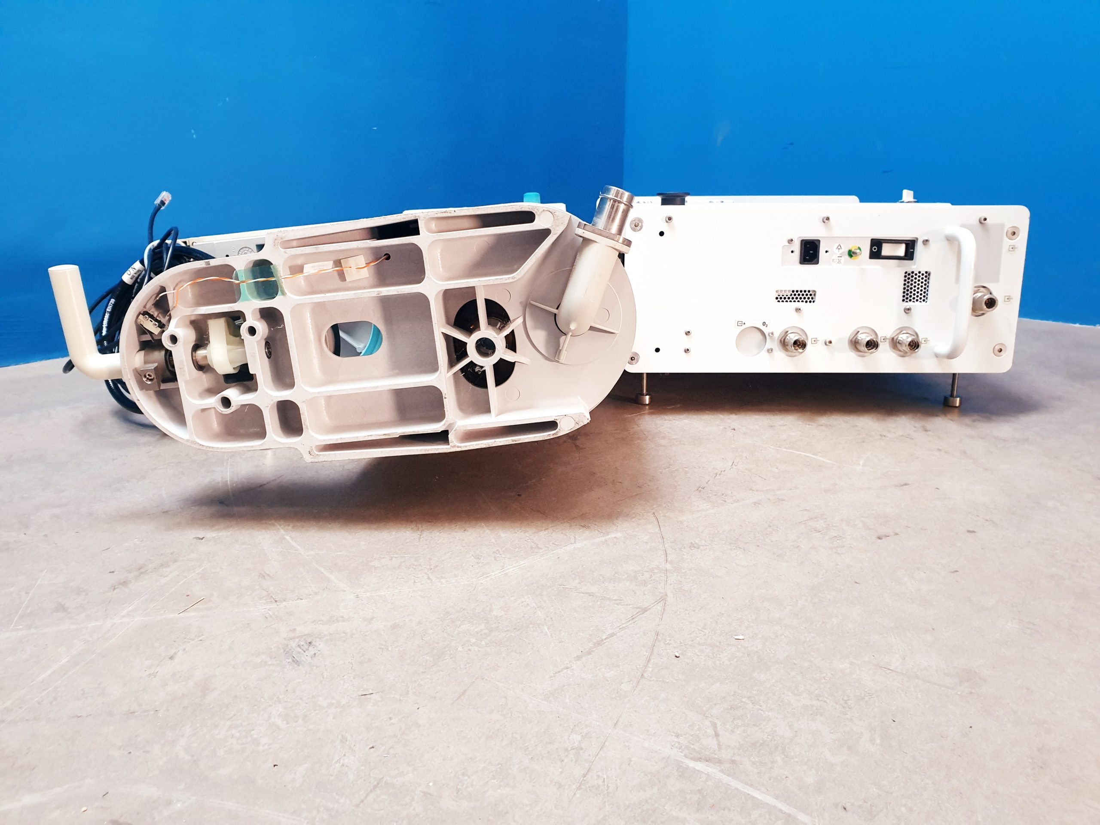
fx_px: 826
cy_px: 412
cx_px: 550
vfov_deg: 53.1
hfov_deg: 67.3
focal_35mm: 26
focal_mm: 4.3
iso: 400
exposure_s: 1/50
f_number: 2.4
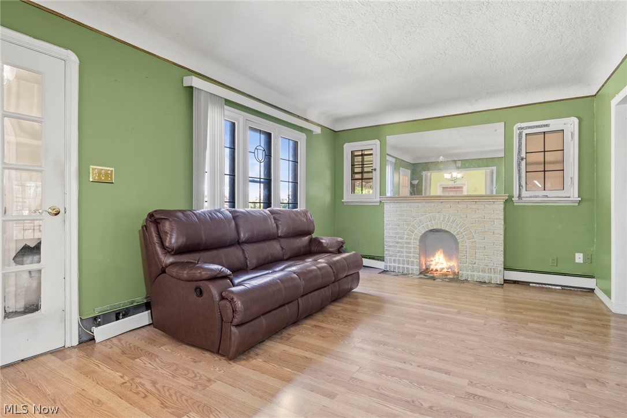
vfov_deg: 70.4
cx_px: 314
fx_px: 296
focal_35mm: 17
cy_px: 209
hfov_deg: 93.3
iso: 250
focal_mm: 17
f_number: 9
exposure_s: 1
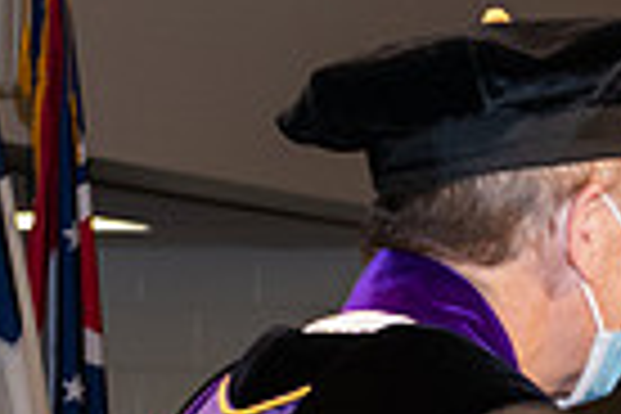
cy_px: 596
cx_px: 1017
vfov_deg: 5.2
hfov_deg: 7.7
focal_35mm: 260
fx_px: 4485
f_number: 6.3
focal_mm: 62
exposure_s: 1/200
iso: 1600
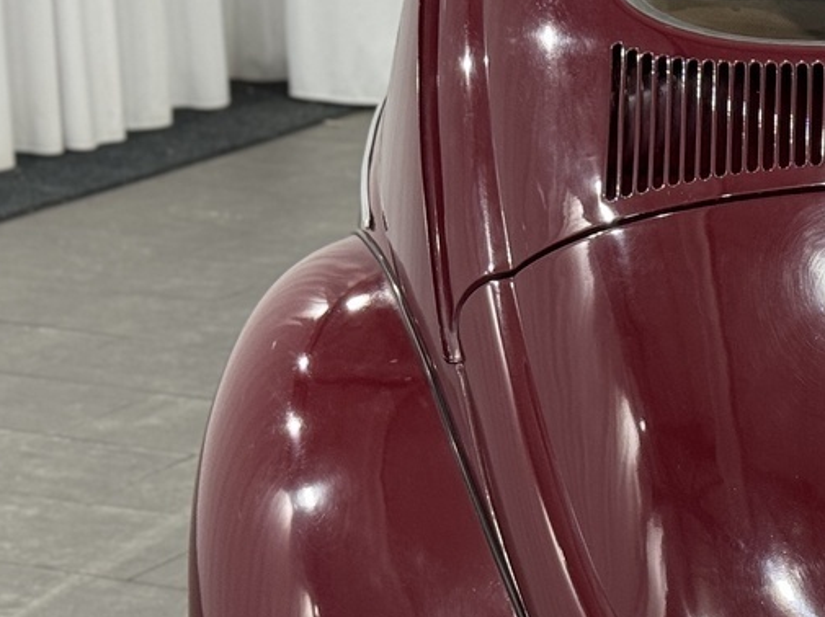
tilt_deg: -15.9
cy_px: 359
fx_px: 3263
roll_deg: +0.0
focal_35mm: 137
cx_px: 949
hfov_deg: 14.0
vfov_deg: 10.8
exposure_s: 1/100
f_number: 1.78
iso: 160
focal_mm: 6.76
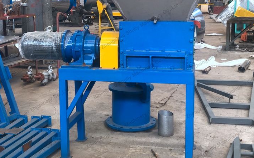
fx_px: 388
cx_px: 128
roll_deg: +0.4
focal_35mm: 56
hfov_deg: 36.3
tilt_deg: -9.8
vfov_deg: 23.1
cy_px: 70
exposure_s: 1/60
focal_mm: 6
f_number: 2.4
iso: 64
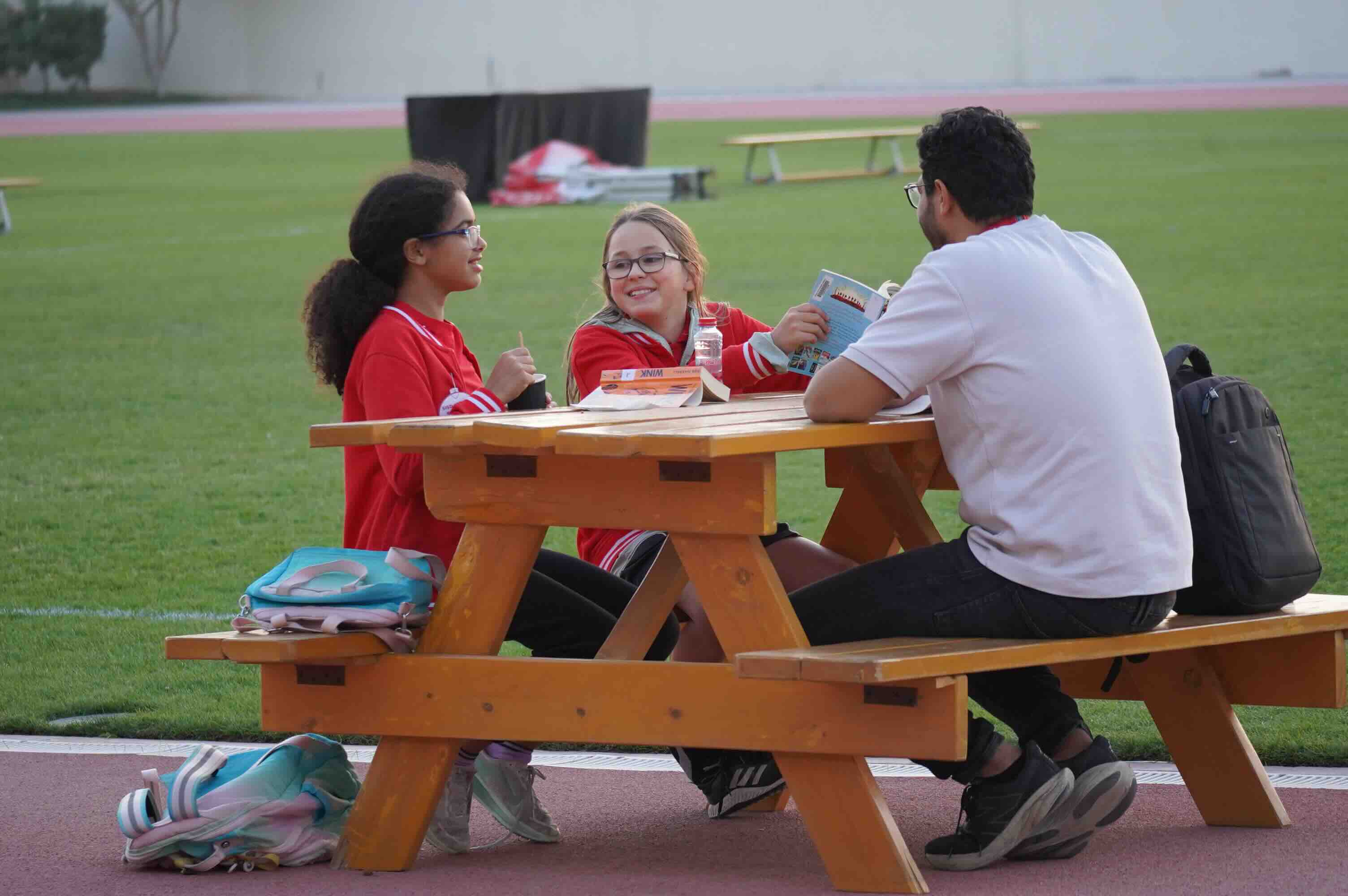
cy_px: 448
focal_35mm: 198
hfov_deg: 10.4
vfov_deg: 6.9
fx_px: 7407
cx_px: 674
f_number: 5.6
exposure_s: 1/200
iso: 1600
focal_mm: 132
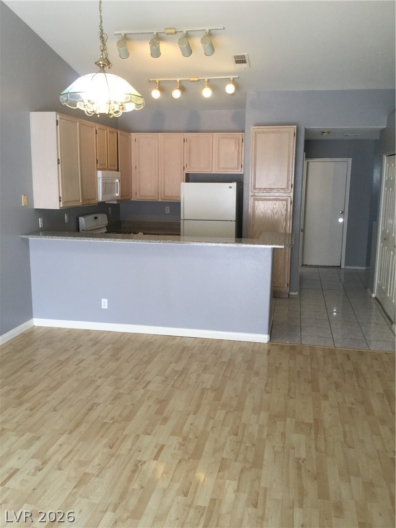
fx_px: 473
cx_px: 198
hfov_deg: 45.4
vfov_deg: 58.4
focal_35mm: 31
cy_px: 264
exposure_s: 1/30
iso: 64
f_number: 2.4
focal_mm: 3.3
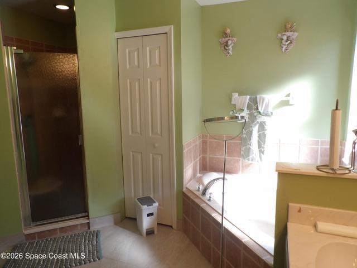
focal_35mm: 24
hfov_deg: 71.6
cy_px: 134
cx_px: 178
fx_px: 248
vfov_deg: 56.8
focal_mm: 4.3
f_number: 3.2
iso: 136
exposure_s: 1/33
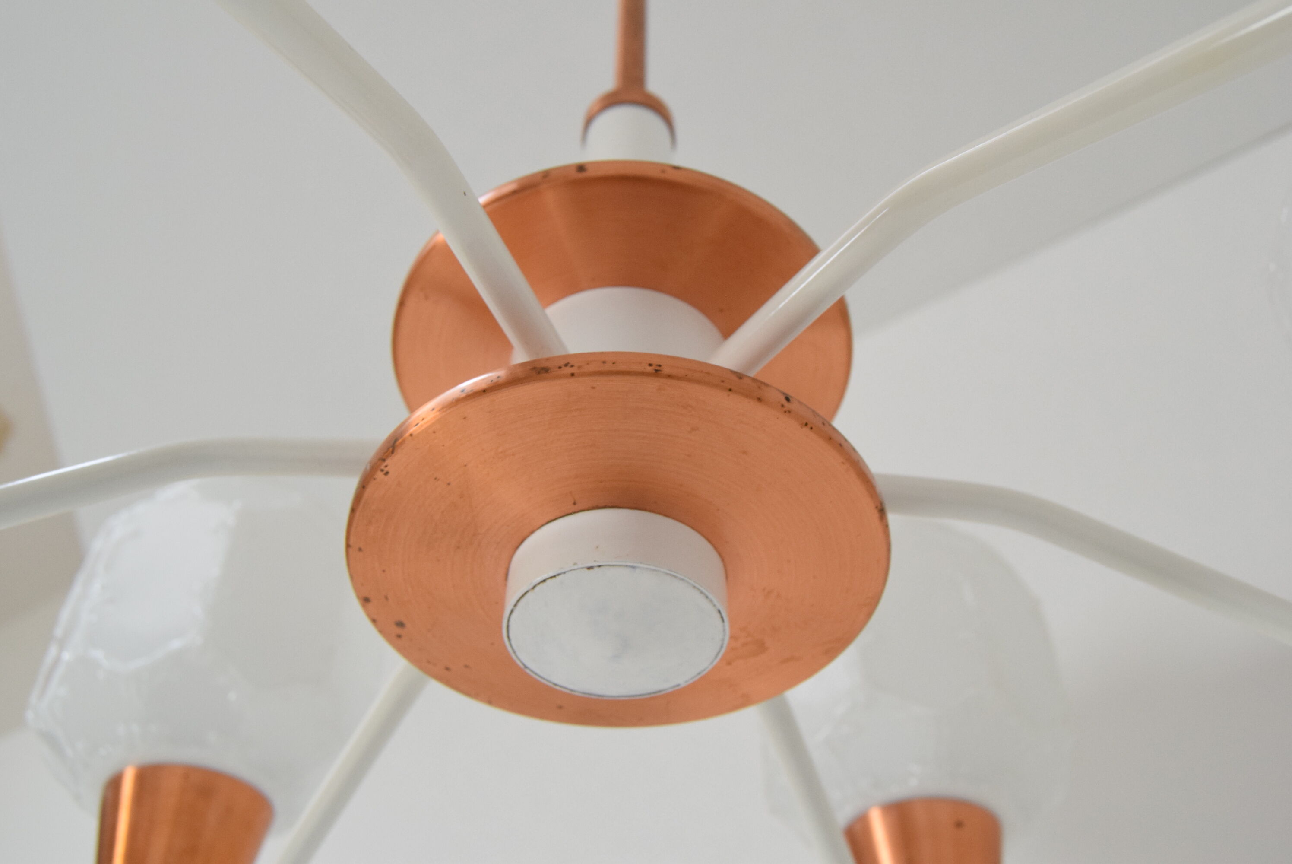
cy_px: 432
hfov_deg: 53.1
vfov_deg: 36.9
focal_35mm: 36
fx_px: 1293
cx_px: 646
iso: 1600
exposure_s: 1/80
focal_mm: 24
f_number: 7.1
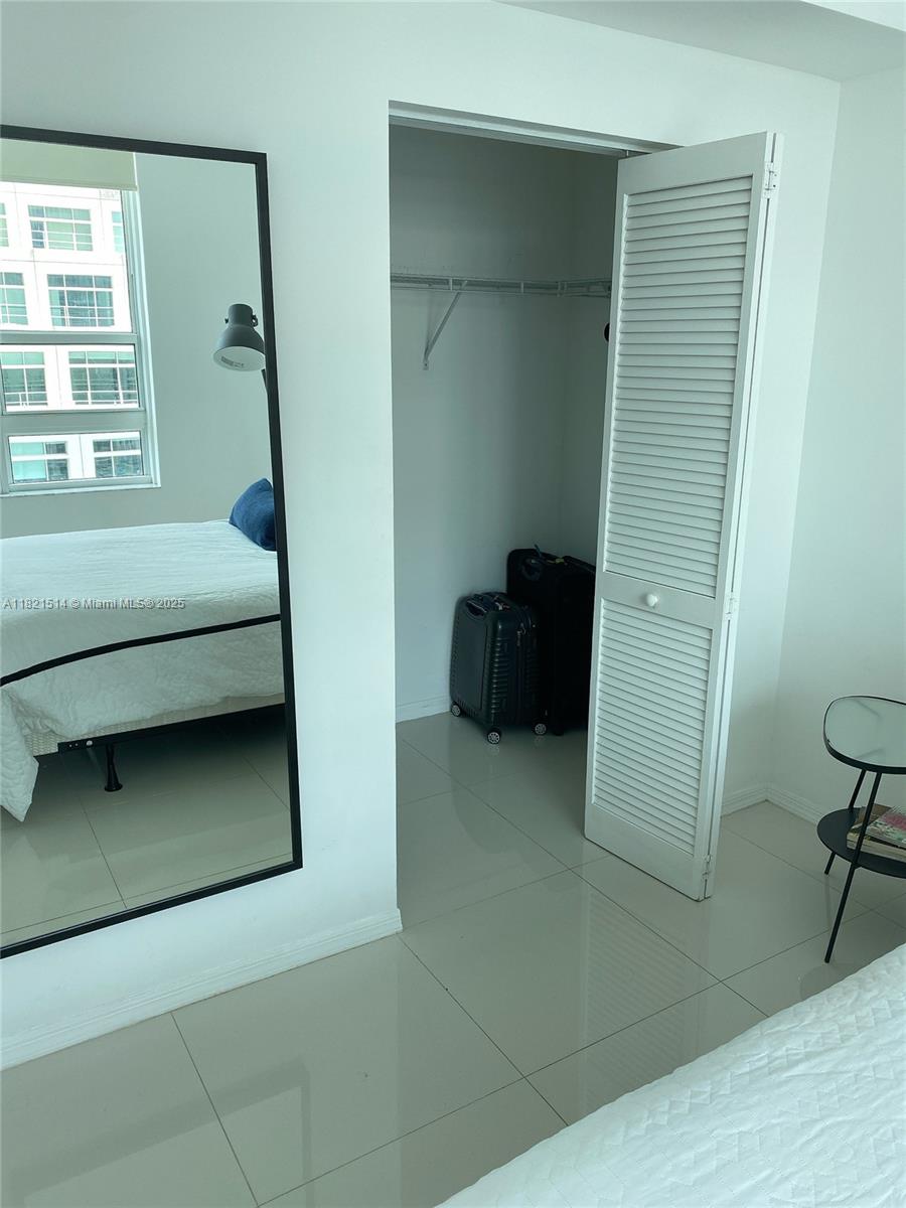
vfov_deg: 67.3
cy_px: 604
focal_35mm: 26
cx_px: 453
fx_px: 907
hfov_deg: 53.1
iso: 32
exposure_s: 1/121
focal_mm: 4.25
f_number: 1.8
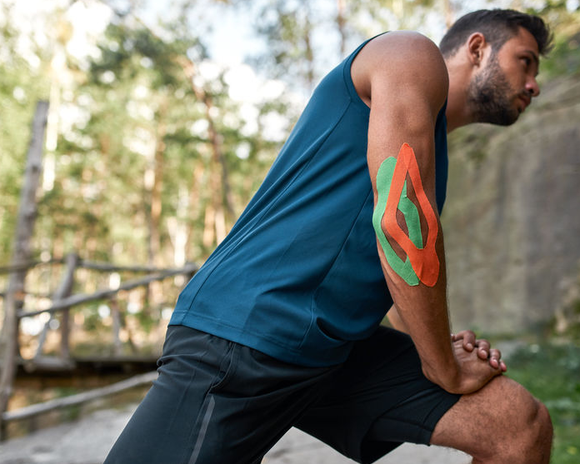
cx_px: 296
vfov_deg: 37.3
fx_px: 687
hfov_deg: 45.8
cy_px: 231
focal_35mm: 40
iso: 250
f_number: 2.5
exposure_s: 1/1000
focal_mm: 35
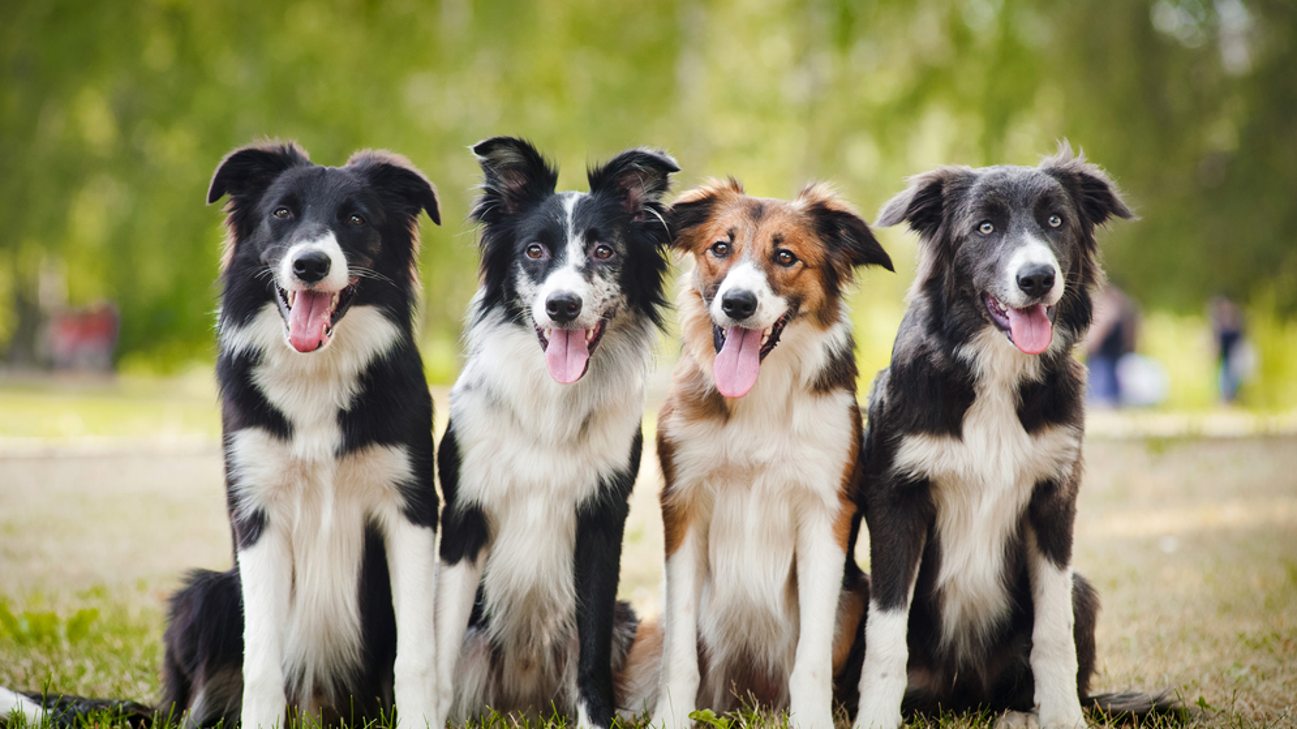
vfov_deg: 7.4
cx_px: 650
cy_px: 384
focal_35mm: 163
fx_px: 5604
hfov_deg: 13.2
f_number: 5.6
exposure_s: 1/500
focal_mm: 155
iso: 400
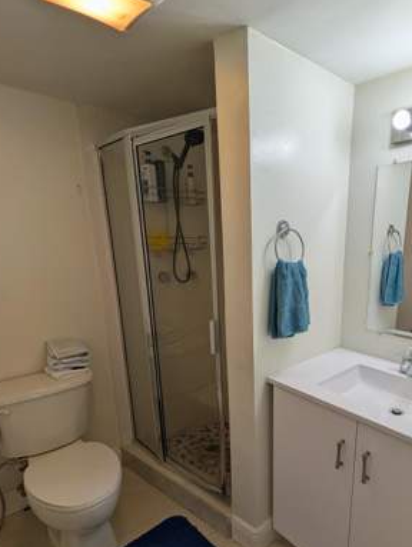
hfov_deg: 64.3
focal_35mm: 20
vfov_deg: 80.5
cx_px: 276
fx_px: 317
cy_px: 334
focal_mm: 2.23
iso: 37
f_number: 1.95
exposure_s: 1/262
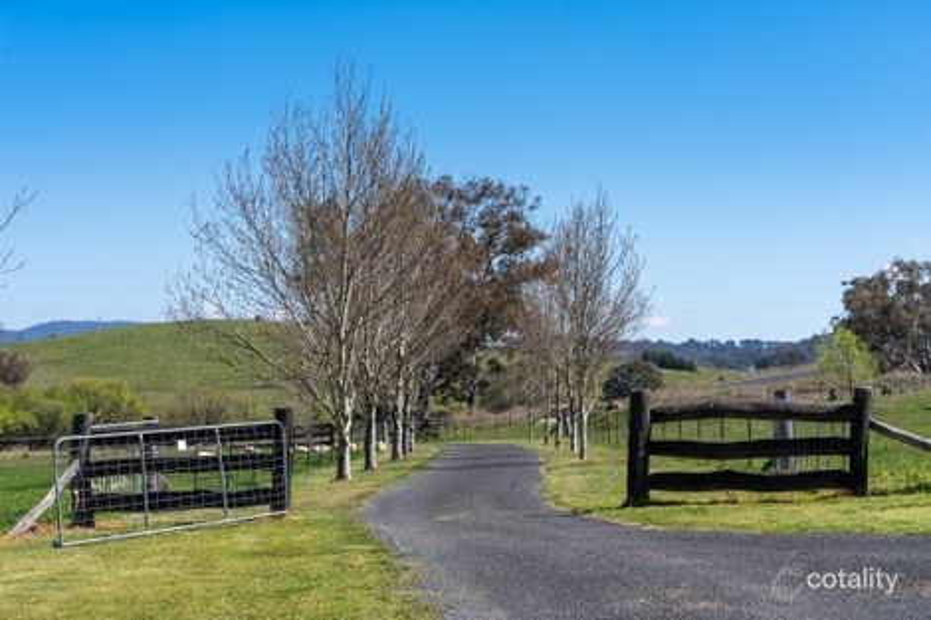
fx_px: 1913
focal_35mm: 74
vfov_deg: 18.4
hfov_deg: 27.4
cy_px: 310
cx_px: 466
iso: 100
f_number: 9
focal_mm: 74
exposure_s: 1/250
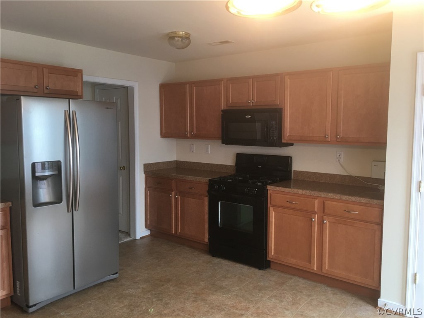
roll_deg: -0.5
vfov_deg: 48.2
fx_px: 355
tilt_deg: -3.5
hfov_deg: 61.7
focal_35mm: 29
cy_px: 159
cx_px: 212
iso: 40
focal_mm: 4.15
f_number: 2.2
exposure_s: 1/30
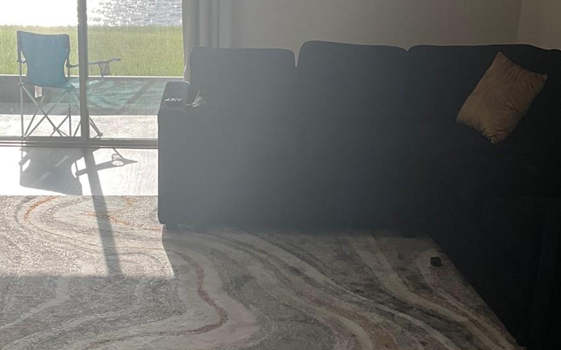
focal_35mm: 57
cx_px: 181
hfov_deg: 35.3
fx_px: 871
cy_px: 177
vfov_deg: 22.7
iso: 20
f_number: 1.8
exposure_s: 1/134
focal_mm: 3
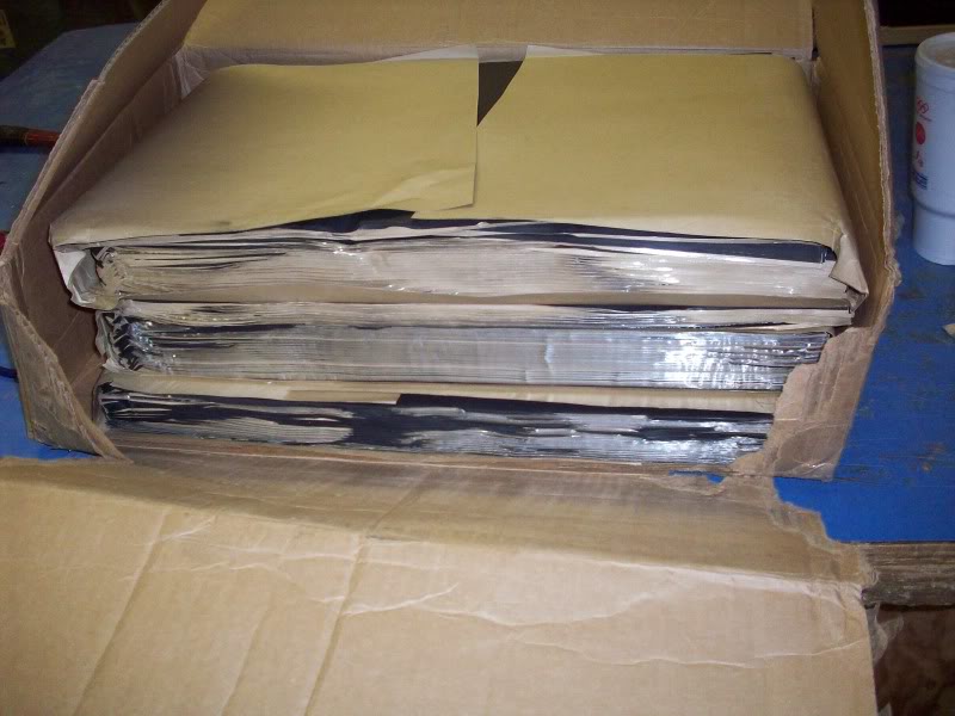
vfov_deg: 38.7
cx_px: 478
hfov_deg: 50.1
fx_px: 1021
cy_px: 358
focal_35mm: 37
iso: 200
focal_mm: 6.2
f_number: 2.8
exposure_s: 1/64
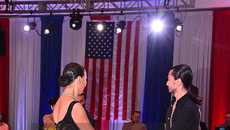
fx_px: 640
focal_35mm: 105
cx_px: 115
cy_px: 143
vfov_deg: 11.4
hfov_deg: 20.4
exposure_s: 1/320
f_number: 7.1
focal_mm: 66
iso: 2500
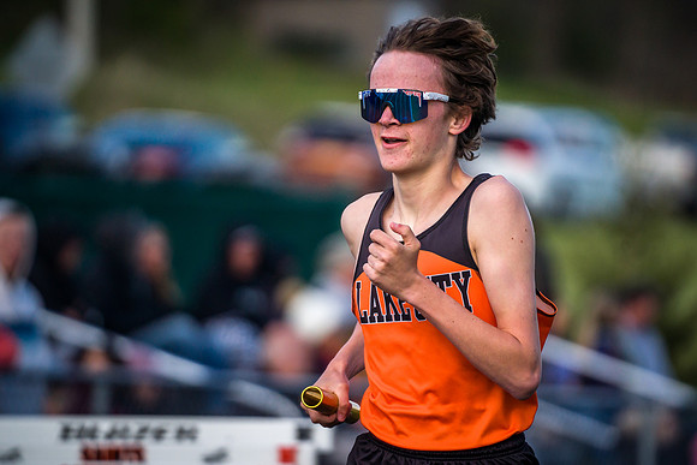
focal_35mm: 480
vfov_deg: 2.9
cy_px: 239
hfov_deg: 4.3
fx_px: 9303
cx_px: 388
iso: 1250
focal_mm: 400
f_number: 5.6
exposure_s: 1/2500
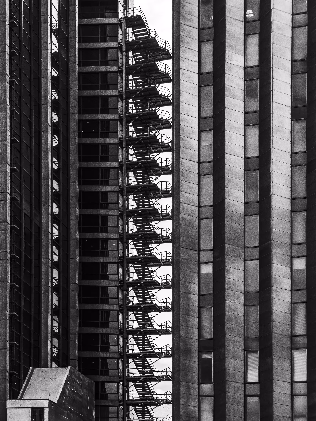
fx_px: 913
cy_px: 210
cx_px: 158
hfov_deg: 19.6
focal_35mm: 75
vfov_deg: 26.0
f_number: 9
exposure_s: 1/320
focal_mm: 34
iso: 200
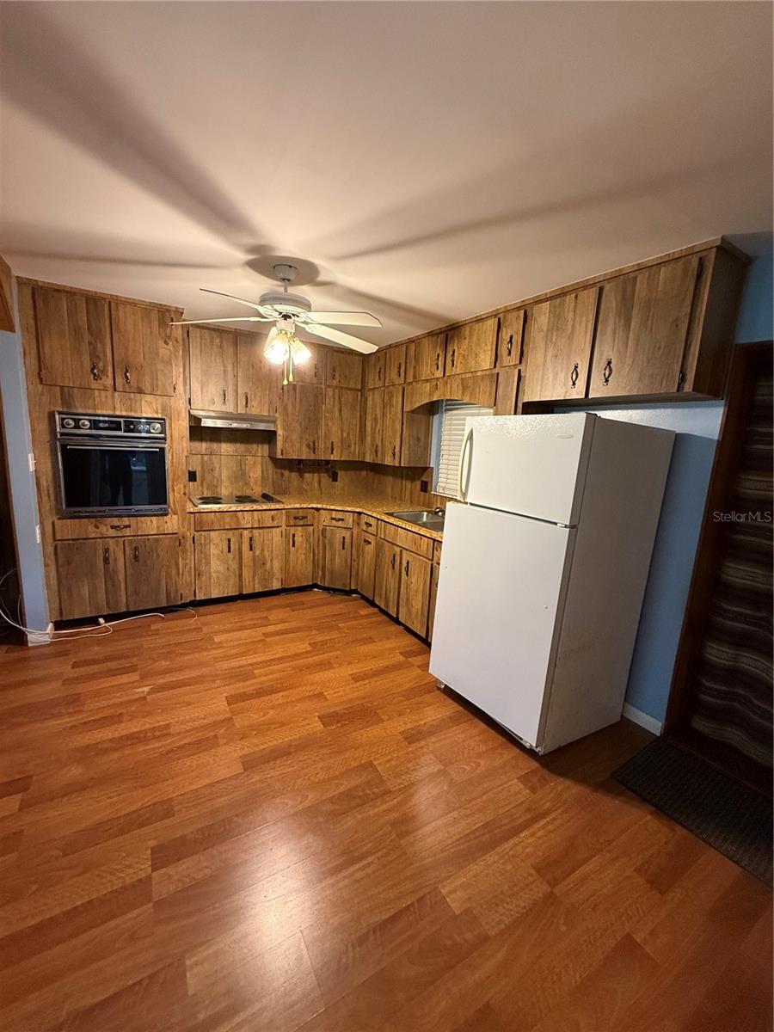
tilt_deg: -9.2
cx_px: 387
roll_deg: -3.3
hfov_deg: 85.7
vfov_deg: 102.1
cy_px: 516
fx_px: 417
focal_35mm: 14
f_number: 2.2
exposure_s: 1/60
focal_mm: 2.22
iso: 500
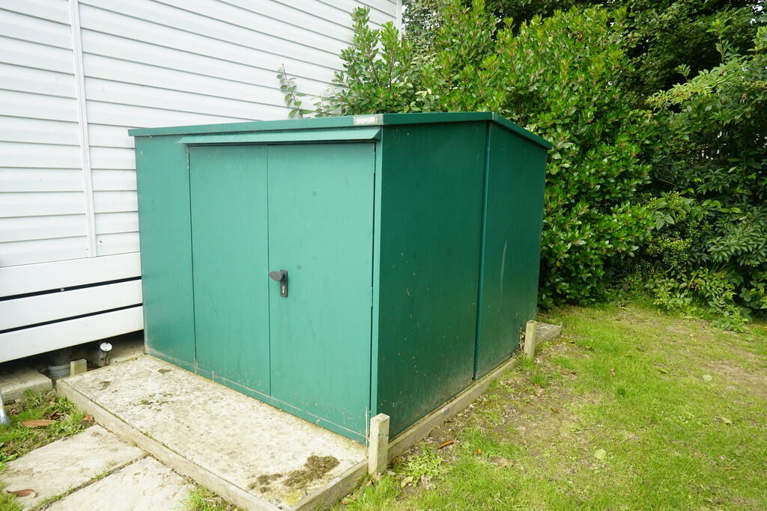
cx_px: 384
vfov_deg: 53.1
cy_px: 256
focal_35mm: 24
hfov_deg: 73.7
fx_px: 511
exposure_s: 1/60
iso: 800
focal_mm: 24
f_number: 14
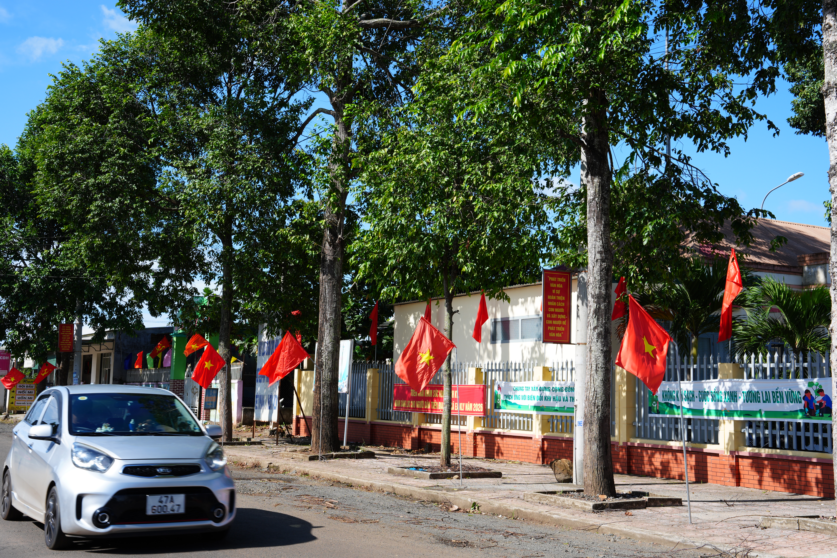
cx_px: 418
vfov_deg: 29.9
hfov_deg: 43.6
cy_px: 279
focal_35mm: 45
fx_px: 1046
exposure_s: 1/125
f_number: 9
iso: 100
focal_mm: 45
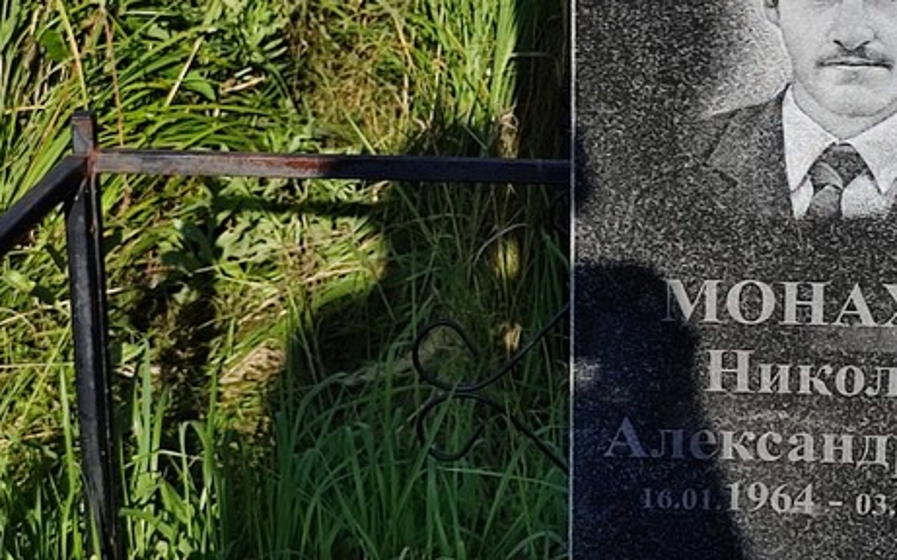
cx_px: 720
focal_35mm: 46
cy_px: 179
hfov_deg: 41.6
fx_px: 1124
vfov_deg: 27.8
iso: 50
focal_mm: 6.04
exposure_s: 1/553
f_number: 1.9
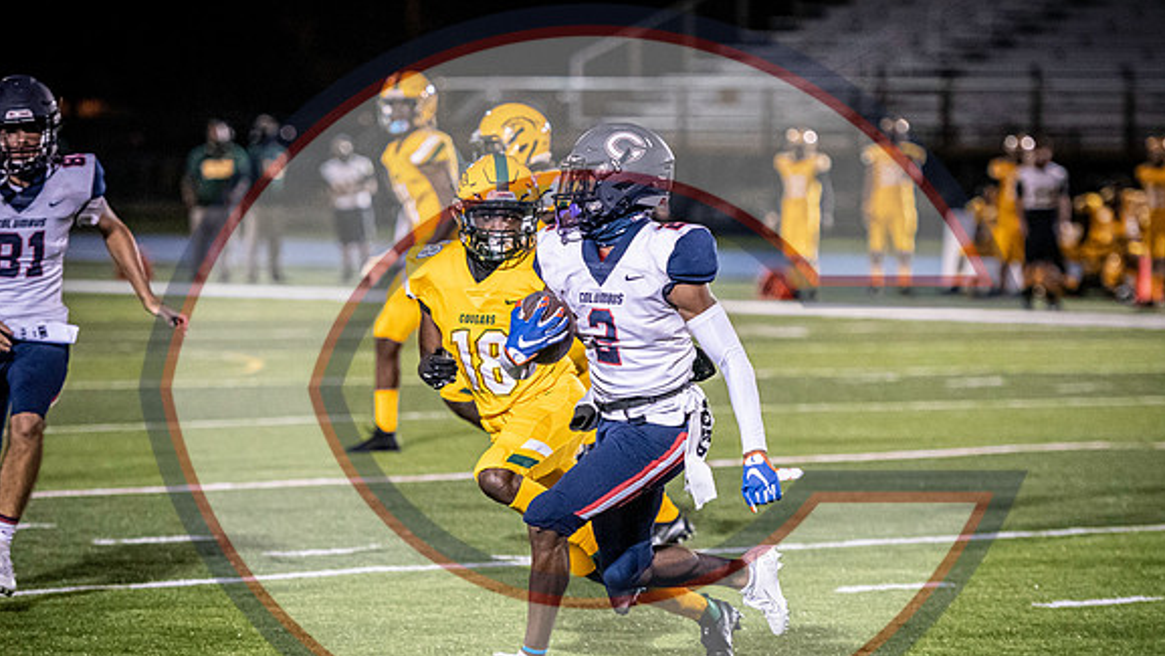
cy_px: 389
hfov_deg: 9.8
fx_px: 6829
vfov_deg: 5.5
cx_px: 584
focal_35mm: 221
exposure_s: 1/2000
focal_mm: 140
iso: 6400
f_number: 2.8
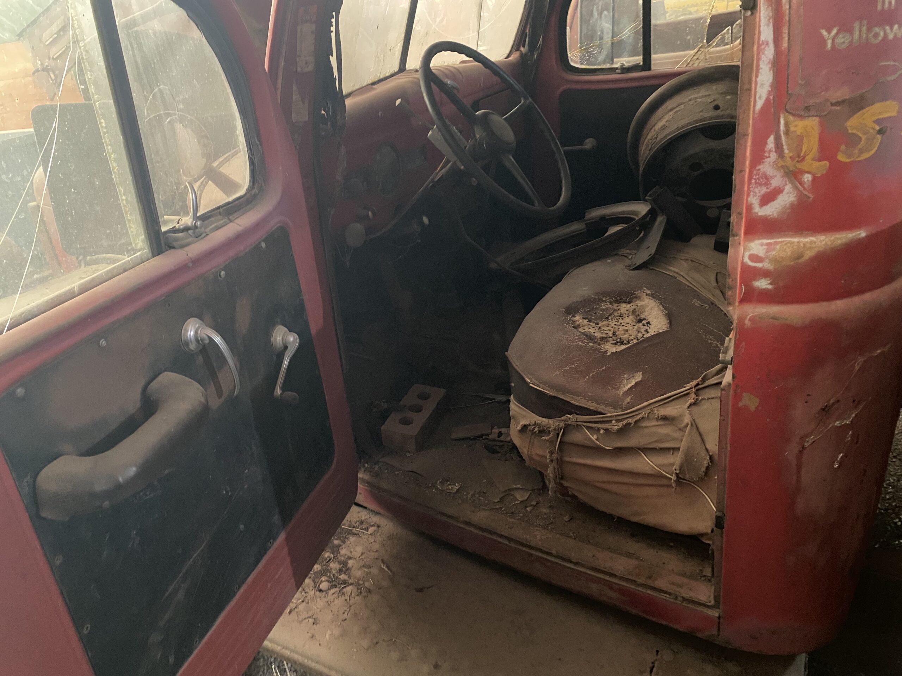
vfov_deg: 53.1
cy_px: 338
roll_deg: +8.6
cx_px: 451
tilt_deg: -26.2
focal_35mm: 26
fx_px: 677
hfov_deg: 67.3
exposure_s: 1/24
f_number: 1.8
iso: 800
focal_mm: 4.25
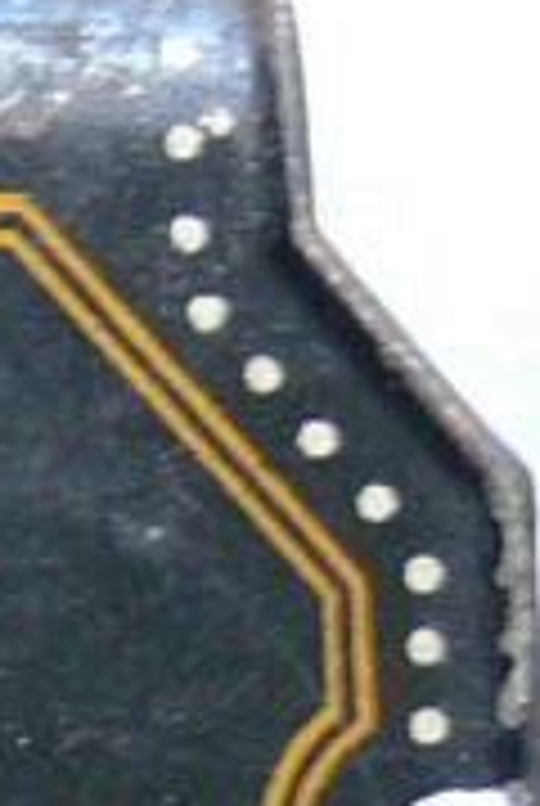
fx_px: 7799
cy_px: 950
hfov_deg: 3.8
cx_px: -1436
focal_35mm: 348
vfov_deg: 5.9
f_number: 3.2
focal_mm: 11.1
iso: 200
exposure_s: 1/20
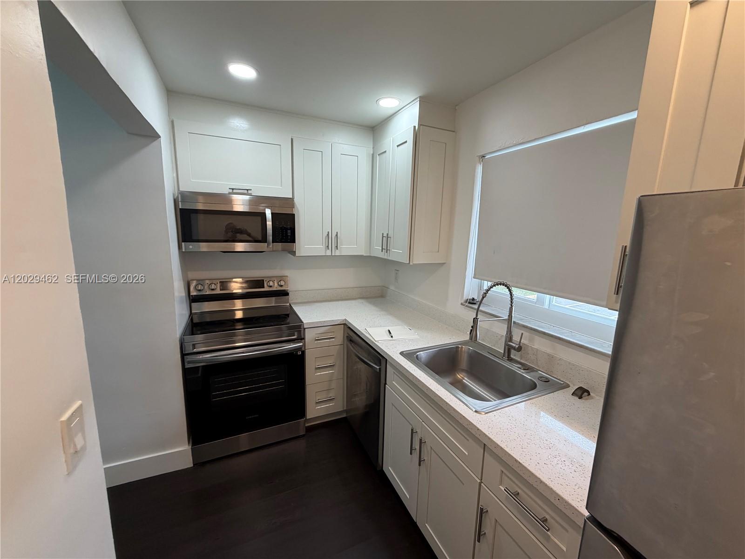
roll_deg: -2.0
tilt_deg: -9.1
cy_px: 280
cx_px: 372
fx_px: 301
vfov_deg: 85.7
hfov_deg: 102.1
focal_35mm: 14
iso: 160
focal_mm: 2.22
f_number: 2.2
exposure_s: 1/120
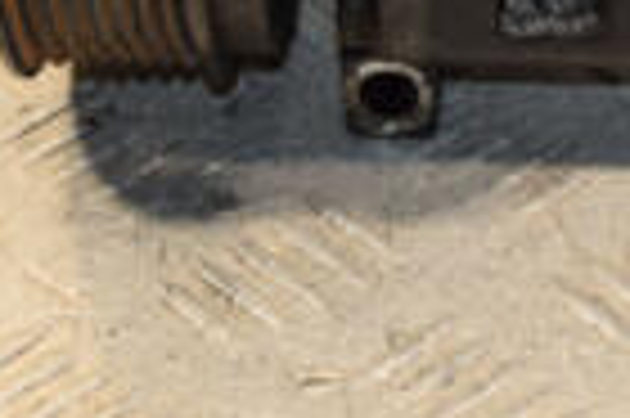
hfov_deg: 6.4
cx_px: 724
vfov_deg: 4.2
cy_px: -400
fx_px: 5628
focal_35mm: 322
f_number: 5.6
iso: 800
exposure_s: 1/200
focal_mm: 50
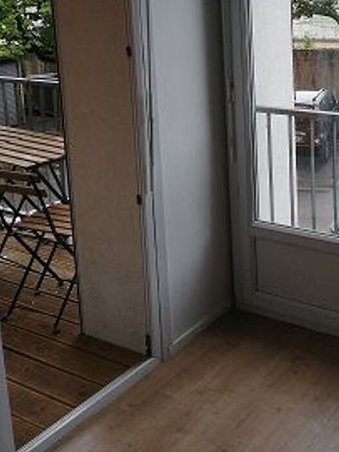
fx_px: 666
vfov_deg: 36.1
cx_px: 316
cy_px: 83
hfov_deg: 27.3
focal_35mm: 51
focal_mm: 3.95
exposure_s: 1/100
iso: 80
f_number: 1.8
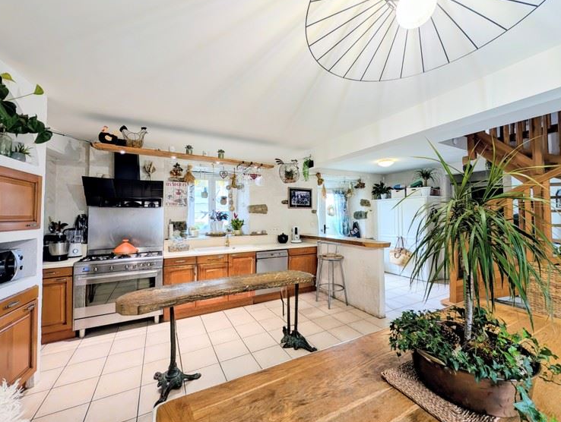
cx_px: 280
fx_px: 211
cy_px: 208
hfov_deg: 106.1
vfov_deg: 90.1
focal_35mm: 13
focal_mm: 2.02
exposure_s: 1/52.9
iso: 51
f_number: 1.7
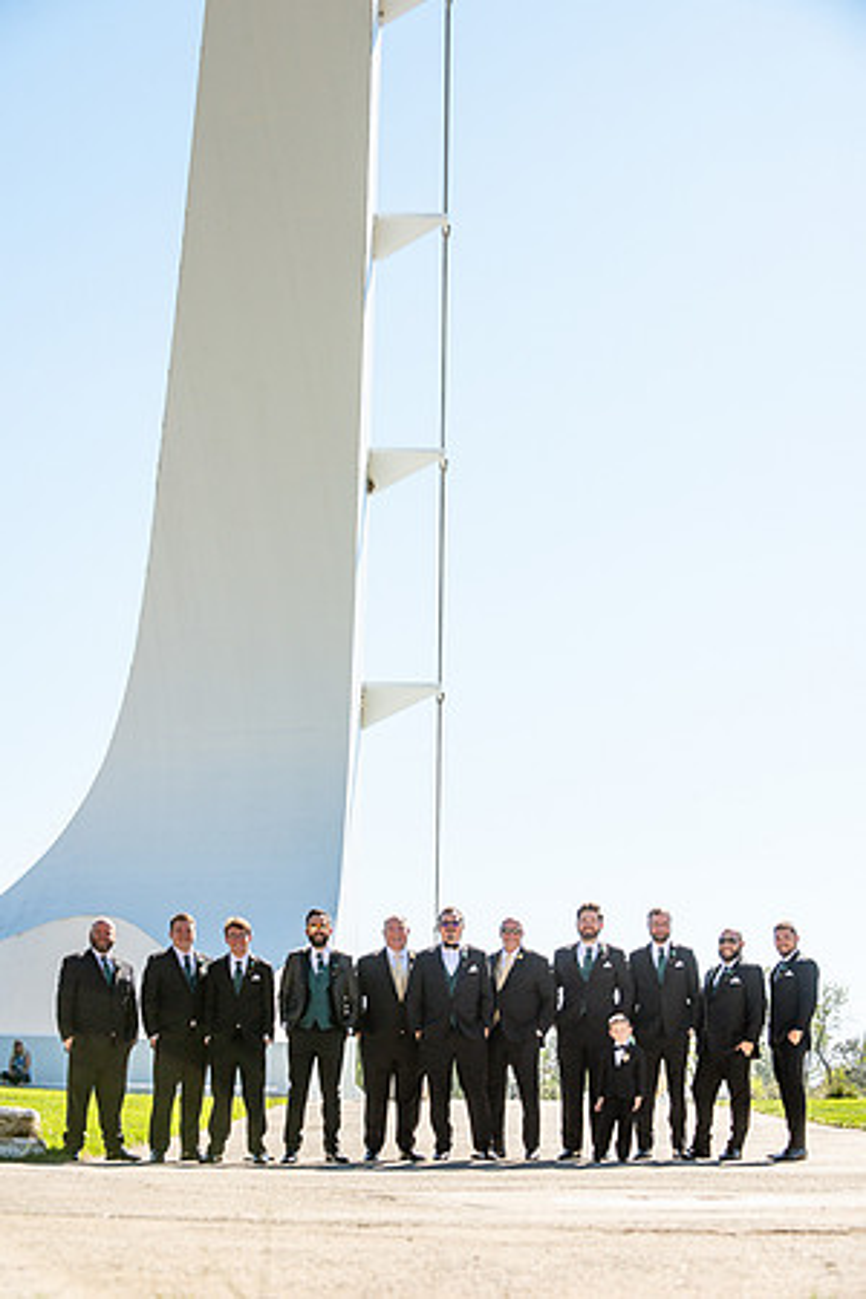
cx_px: 433
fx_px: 2526
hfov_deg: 19.5
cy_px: 650
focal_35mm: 70
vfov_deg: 28.8
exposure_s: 1/2500
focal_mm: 70
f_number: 5.6
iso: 400
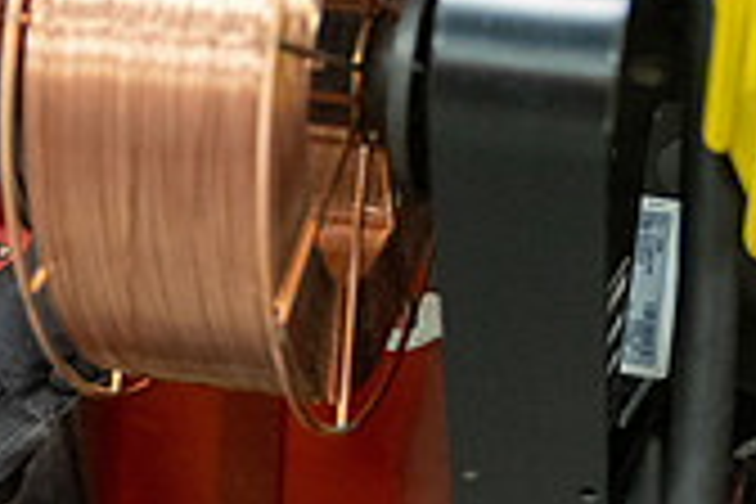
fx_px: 2100
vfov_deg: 13.7
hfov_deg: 20.0
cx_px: 58
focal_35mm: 100
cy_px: 191
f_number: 2.8
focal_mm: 29
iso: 2500
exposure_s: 1/320
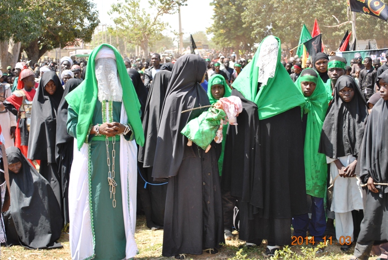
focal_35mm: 54
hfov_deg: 36.8
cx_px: 194
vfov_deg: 25.1
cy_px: 130
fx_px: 583
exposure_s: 1/160
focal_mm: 36
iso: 100
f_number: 5
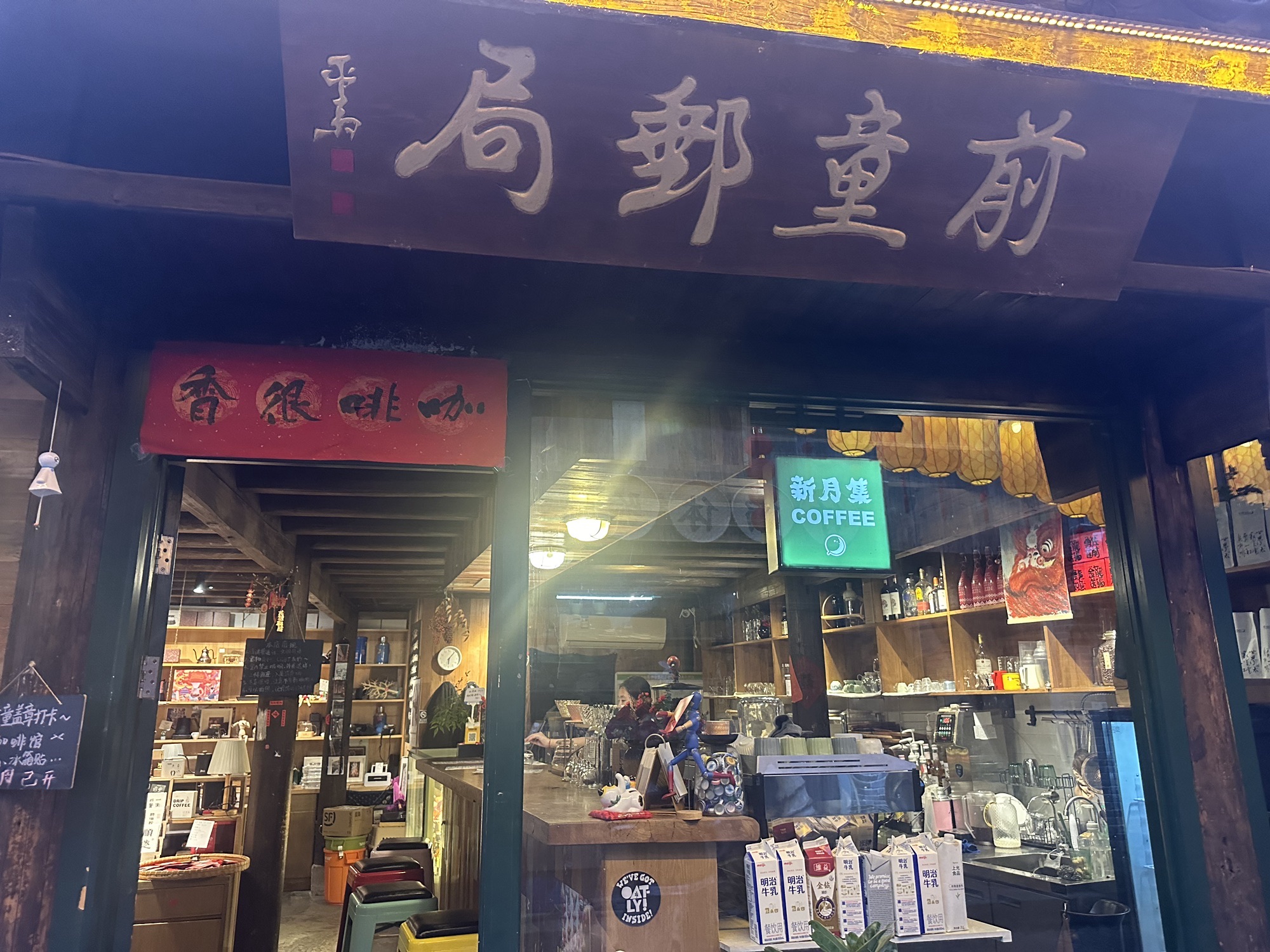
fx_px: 881
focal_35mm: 24
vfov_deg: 56.8
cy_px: 476
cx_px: 635
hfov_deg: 71.6
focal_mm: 6.86
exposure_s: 1/50
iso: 640
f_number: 1.78
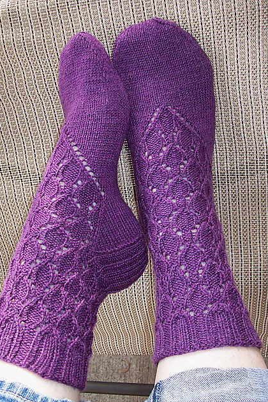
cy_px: 204
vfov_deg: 50.7
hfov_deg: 35.0
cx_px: 118
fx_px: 424
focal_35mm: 38
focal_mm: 6
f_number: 2.7
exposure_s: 1/64
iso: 80
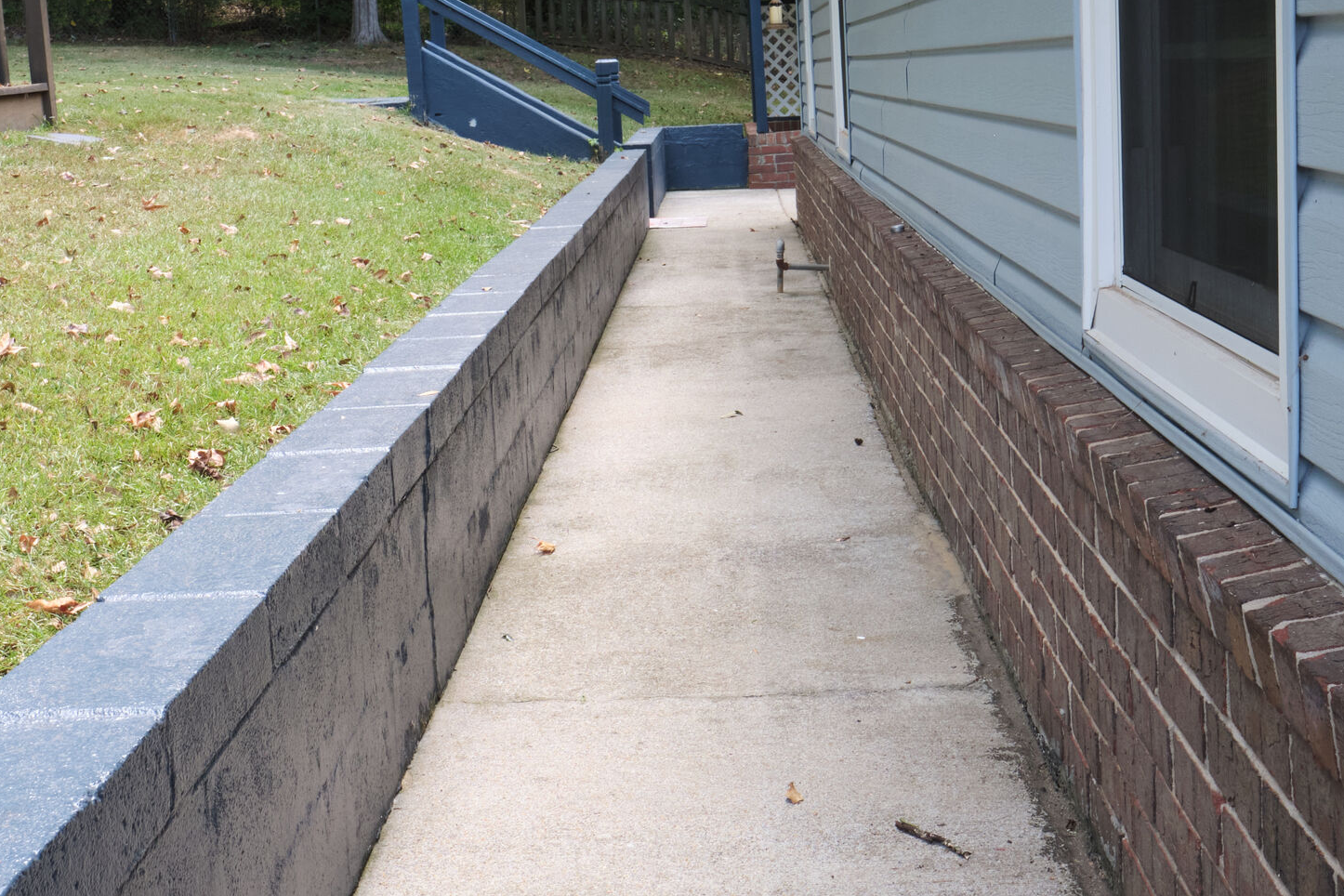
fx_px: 1904
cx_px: 643
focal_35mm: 51
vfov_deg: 26.4
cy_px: 362
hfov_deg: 38.9
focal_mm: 16
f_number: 11
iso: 400
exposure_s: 1/30
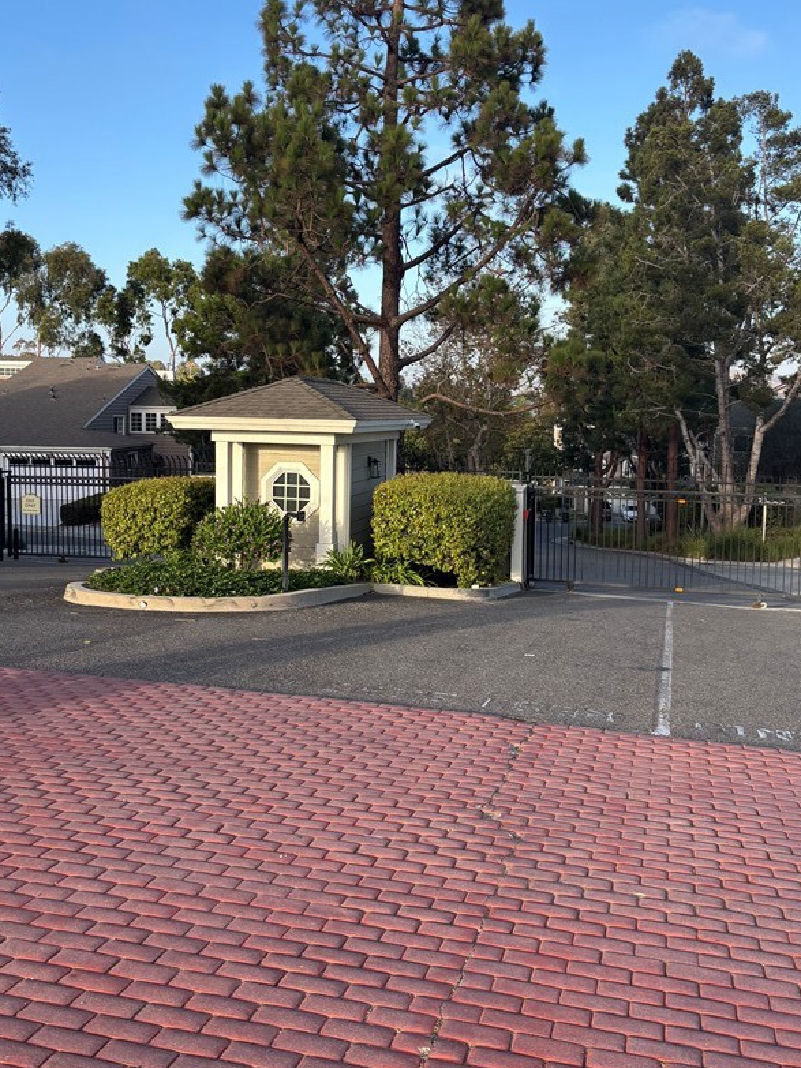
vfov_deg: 53.9
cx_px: 397
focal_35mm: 34
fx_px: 1049
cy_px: 480
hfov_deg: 41.8
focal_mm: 5.96
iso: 50
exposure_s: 1/927
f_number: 1.6
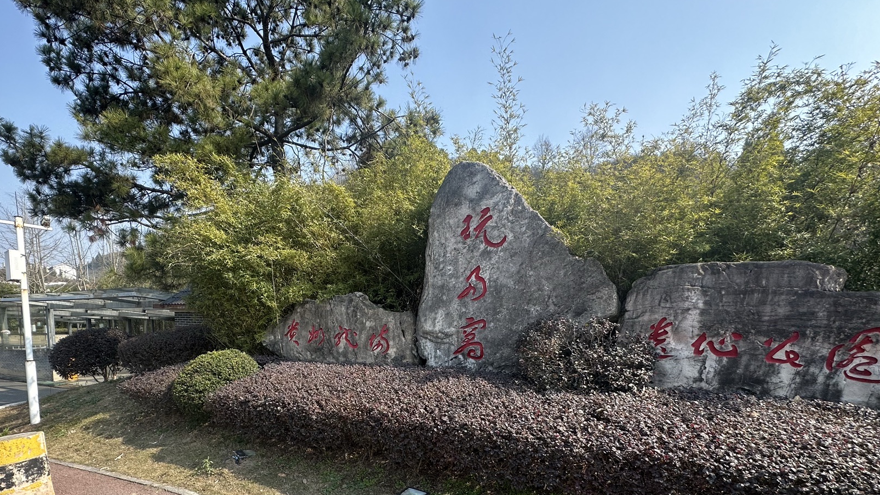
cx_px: 370
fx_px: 443
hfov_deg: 88.9
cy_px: 369
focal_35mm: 19
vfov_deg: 55.6
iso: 40
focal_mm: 2.22
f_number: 2.2
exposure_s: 1/422
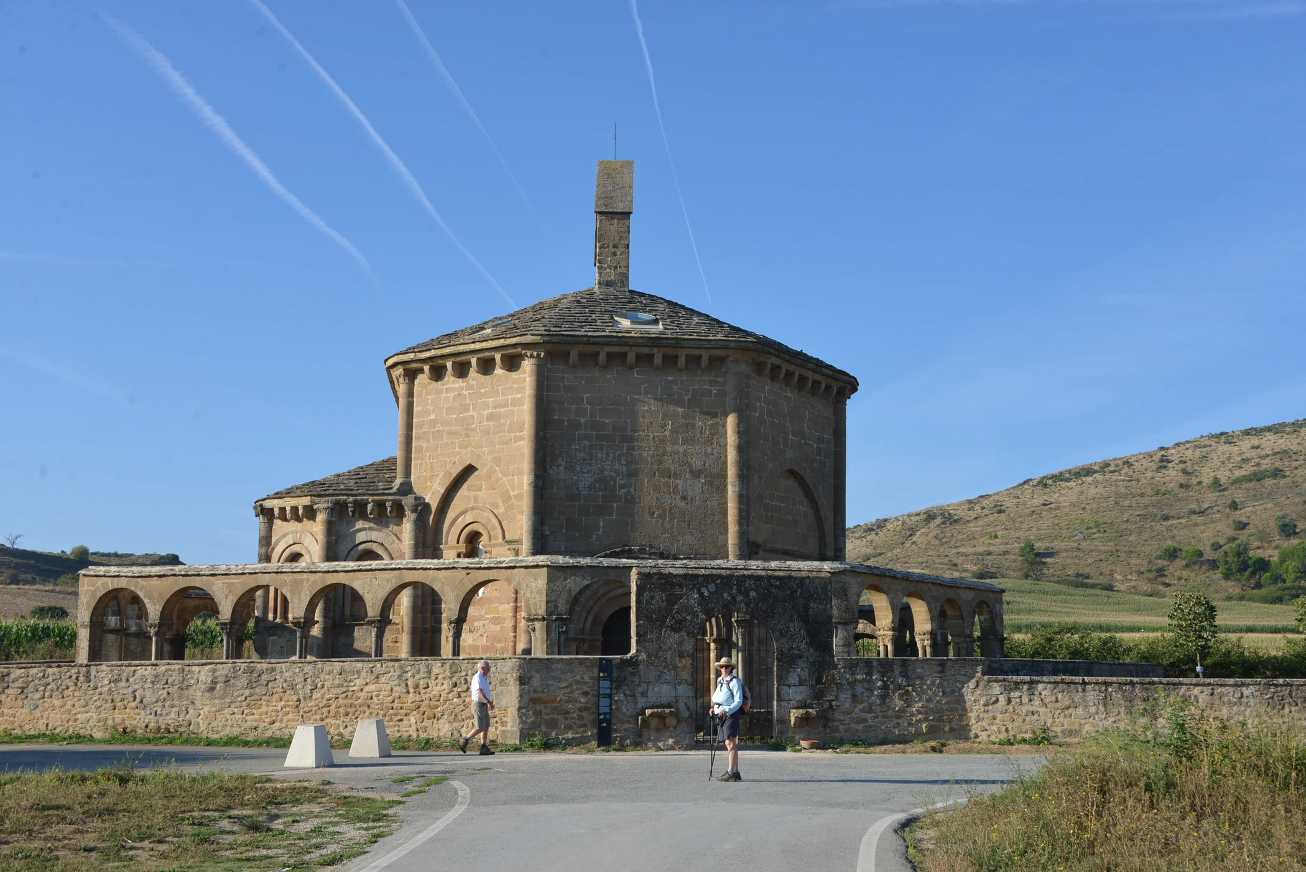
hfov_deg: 46.4
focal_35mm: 42
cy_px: 436
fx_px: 1524
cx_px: 653
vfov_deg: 31.9
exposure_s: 1/400
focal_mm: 42
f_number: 10
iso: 400
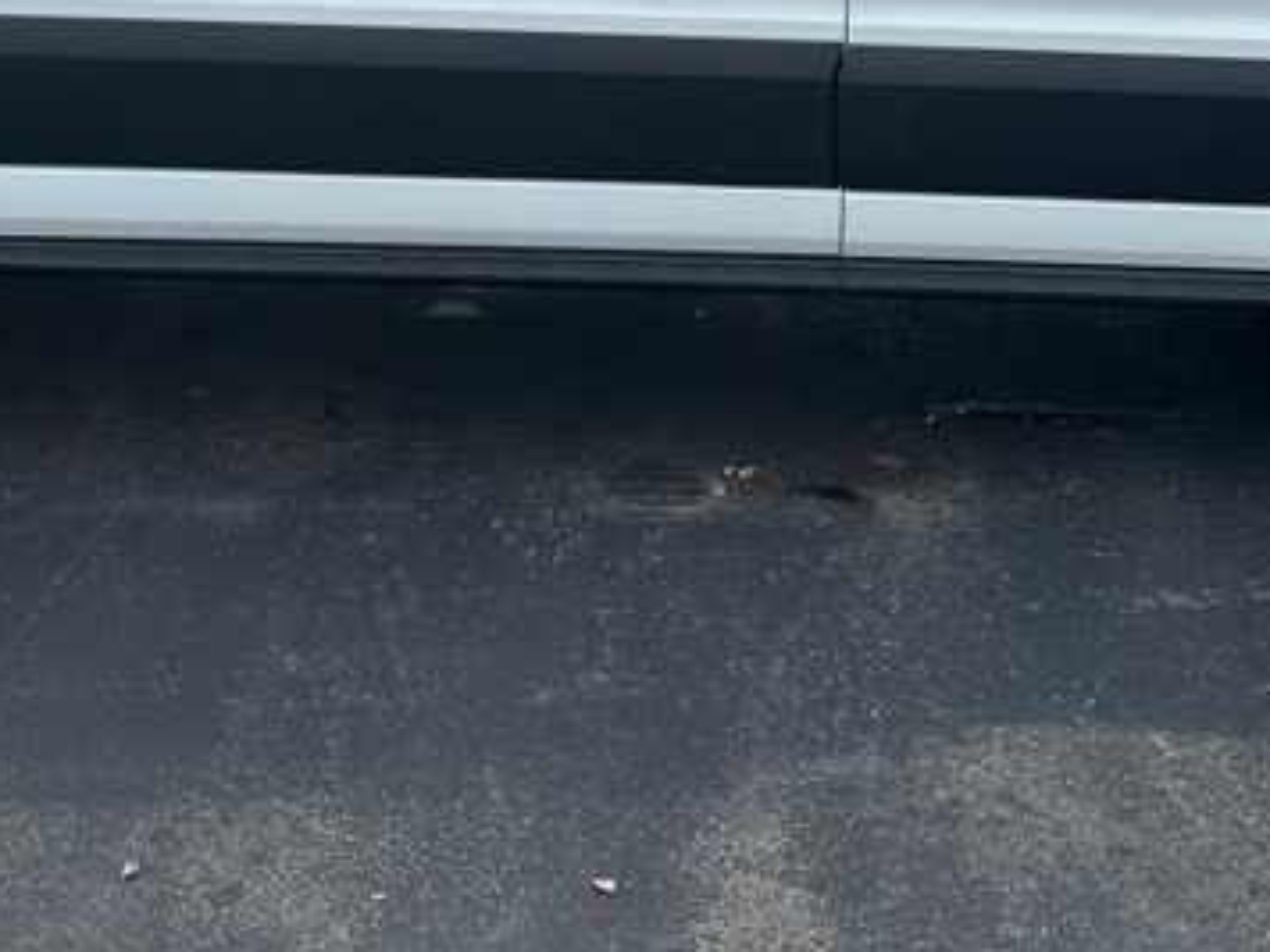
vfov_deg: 20.3
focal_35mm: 69
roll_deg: +0.4
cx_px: 553
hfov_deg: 28.1
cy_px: -100
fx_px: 2531
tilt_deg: -4.5
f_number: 1.78
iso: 80
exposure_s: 1/2028
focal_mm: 6.86
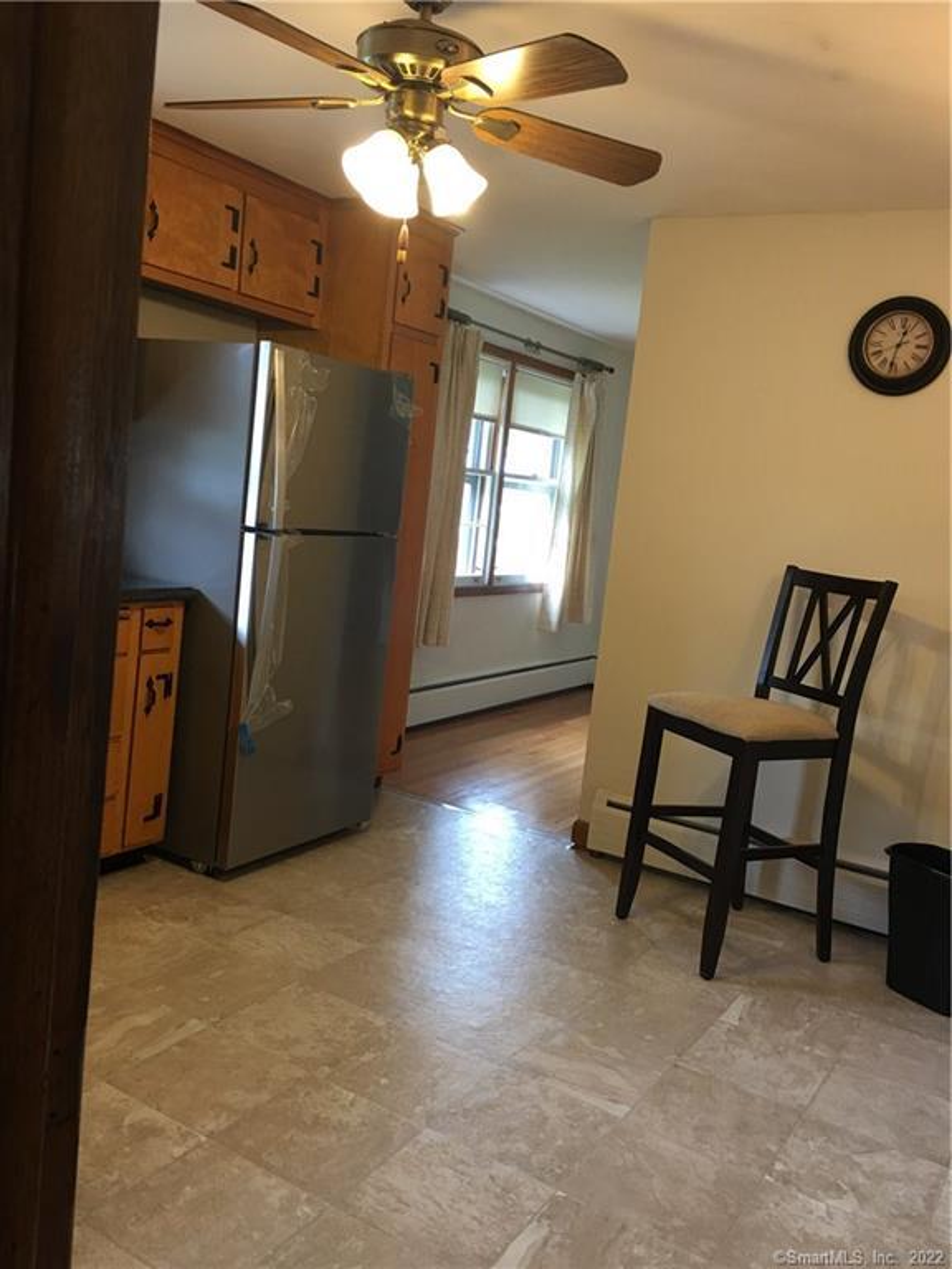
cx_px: 476
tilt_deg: -6.3
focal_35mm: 29
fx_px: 1063
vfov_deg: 61.7
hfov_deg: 48.2
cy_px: 634
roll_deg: -6.0
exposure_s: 1/15
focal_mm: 4.15
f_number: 2.2
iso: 32
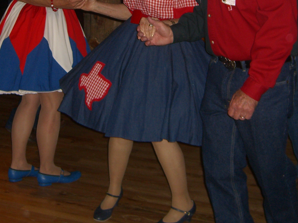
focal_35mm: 77
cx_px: 126
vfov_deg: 18.6
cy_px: 0
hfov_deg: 25.3
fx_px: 663
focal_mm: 7.9
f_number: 2.8
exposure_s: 1/60
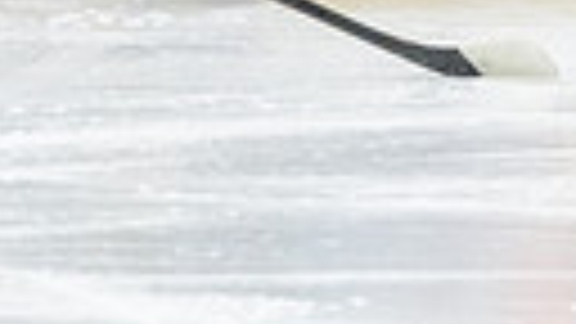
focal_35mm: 1141
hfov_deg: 1.9
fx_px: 17427
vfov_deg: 1.1
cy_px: -332
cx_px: 191
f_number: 2.8
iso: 4000
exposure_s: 1/800
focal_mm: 150
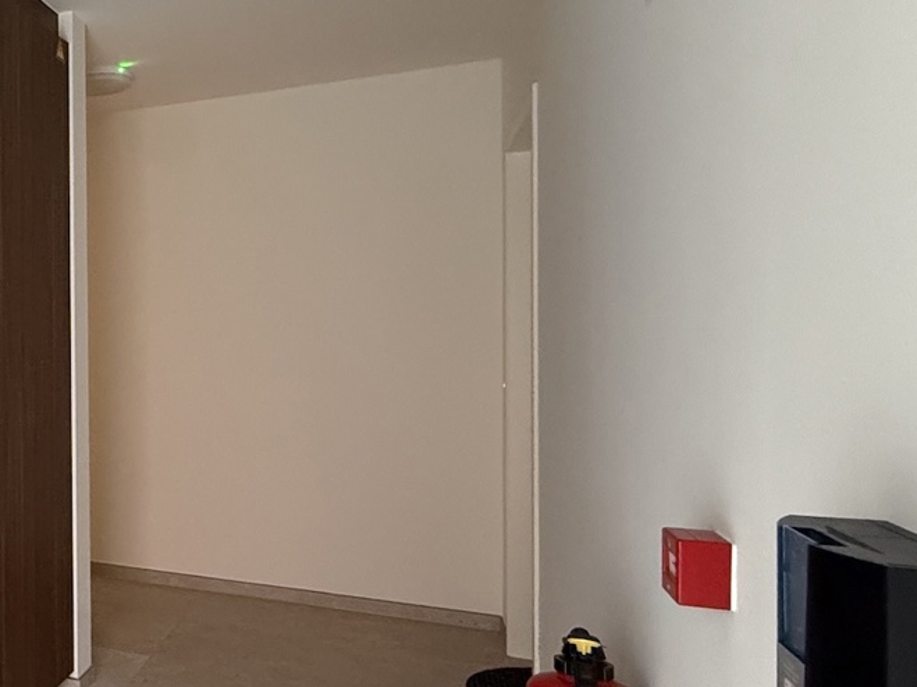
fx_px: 901
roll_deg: +0.0
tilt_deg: -0.3
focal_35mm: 34
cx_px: -134
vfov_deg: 41.8
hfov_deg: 41.0
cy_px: 335
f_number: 2.2
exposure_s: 1/60
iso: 640
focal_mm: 2.22
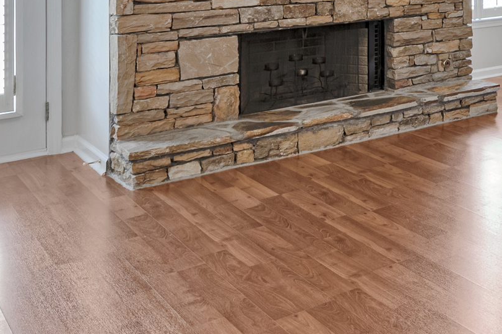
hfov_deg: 27.2
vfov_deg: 22.8
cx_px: 739
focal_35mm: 53
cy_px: -98
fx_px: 739
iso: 100
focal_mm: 14
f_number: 8
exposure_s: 1/2
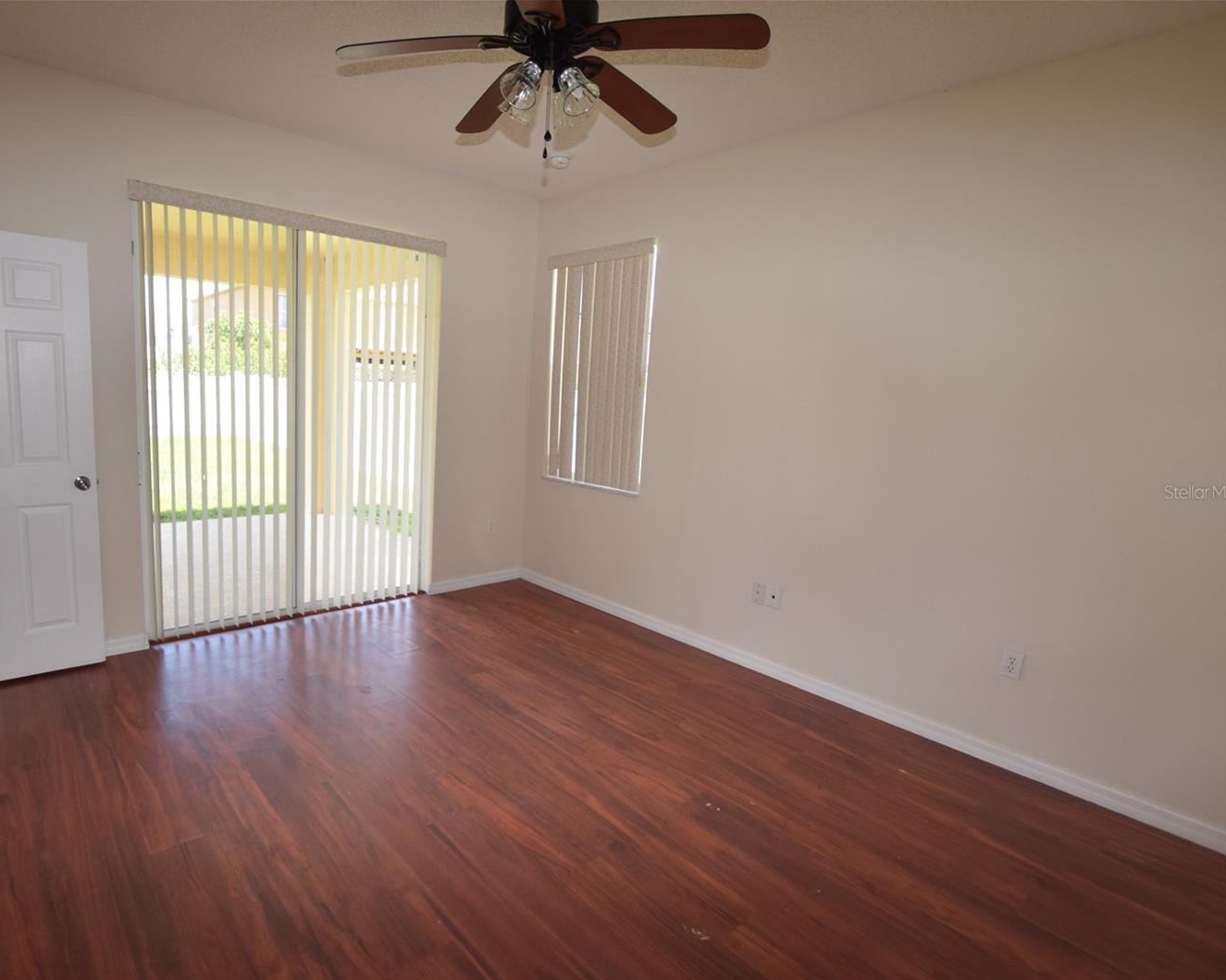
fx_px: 617
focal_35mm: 17
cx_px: 506
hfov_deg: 88.8
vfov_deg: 77.0
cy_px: 492
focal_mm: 10
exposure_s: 1/125
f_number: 5.6
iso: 400
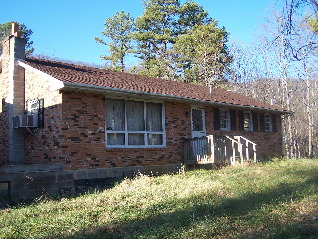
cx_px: 159
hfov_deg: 49.0
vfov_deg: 37.7
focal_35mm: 38
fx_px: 349
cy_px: 120
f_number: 2.8
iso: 80
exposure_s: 1/400
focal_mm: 6.3
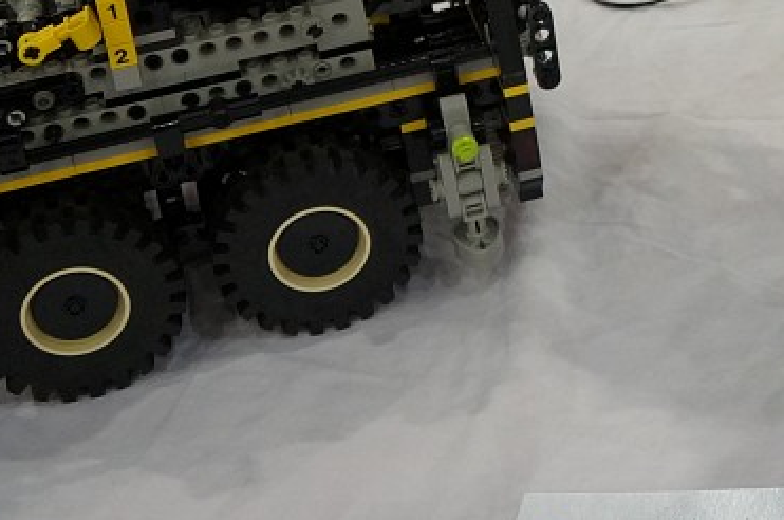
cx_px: 1312
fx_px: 2478
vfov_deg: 11.6
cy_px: -219
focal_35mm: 114
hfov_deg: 15.9
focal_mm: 22
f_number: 4.5
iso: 800
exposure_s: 1/80
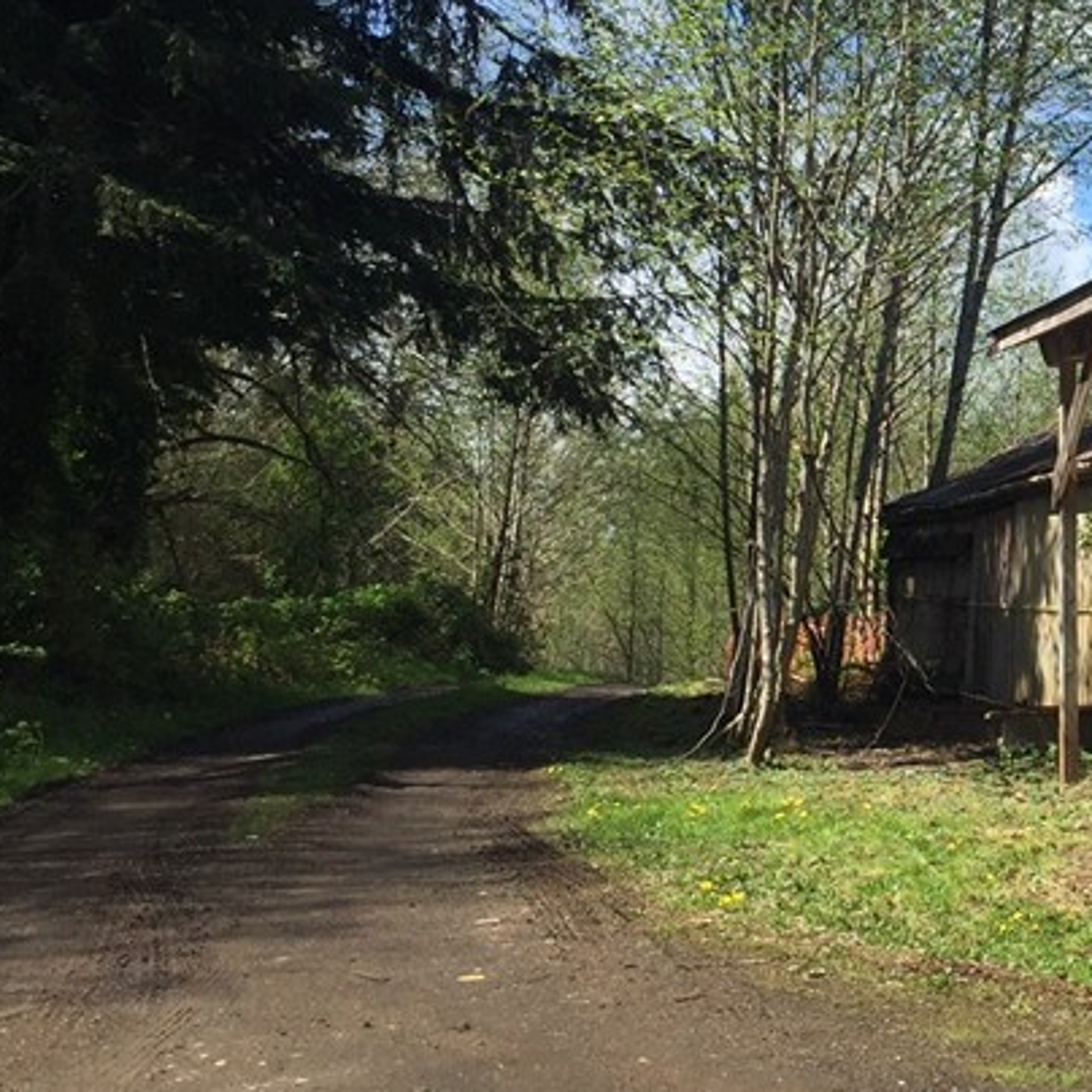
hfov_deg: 24.2
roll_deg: +0.0
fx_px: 2320
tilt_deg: +7.1
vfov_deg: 26.4
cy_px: 424
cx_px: 1281
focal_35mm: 65
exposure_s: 1/1464
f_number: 2.2
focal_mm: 4.15
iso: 32
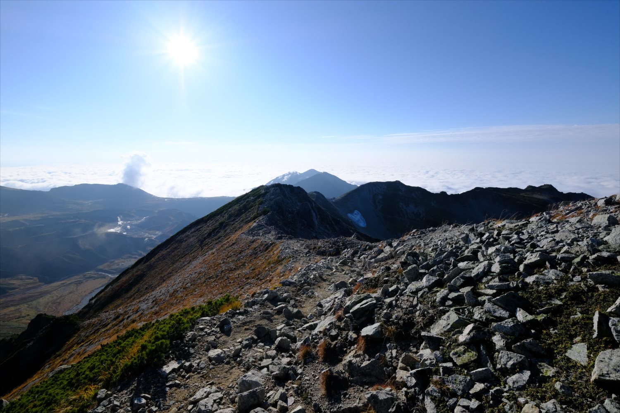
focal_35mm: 15
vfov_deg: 77.3
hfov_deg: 100.4
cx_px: 310
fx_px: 258
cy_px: 206
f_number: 8
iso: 400
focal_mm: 10
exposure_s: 1/1300
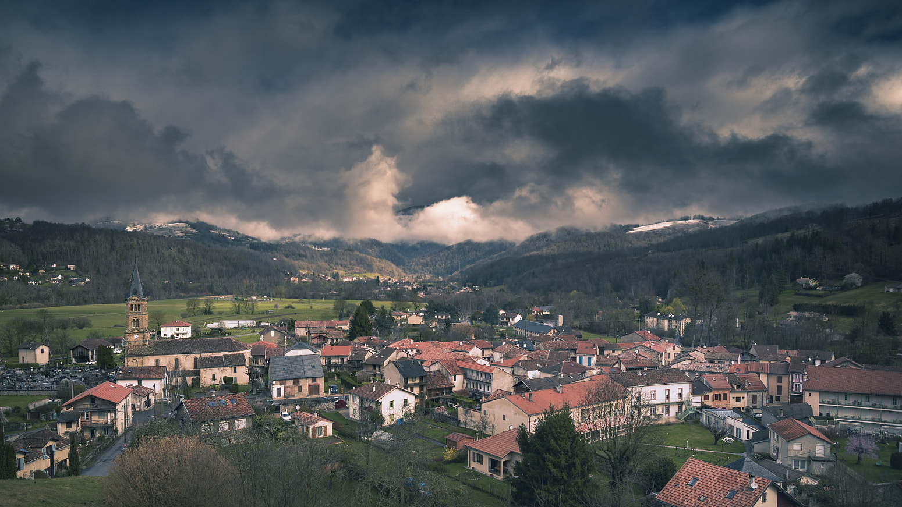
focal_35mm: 28
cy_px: 299
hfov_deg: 68.8
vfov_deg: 42.0
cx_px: 437
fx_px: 659
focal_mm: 17
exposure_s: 1/800
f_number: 5.6
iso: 100
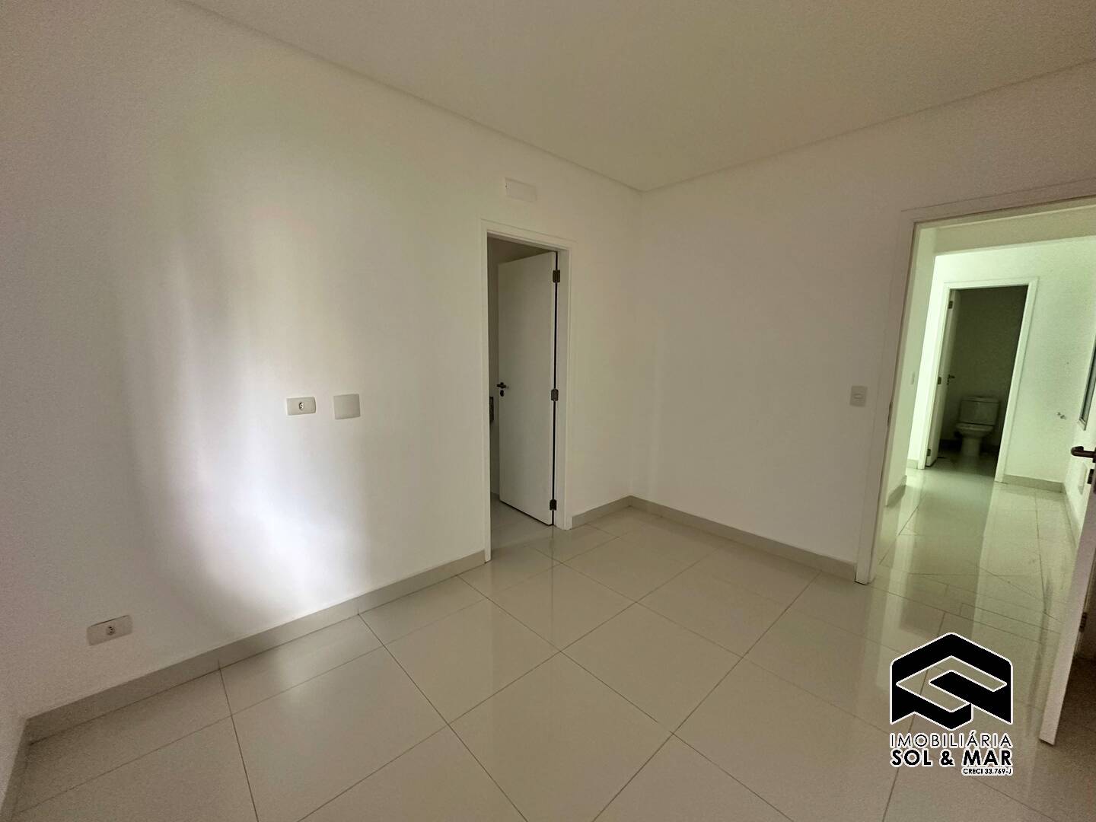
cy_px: 411
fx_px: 443
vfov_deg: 85.7
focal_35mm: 14
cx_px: 548
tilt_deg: -8.3
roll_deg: -0.6
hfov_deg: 102.1
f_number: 2.2
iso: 250
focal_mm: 2.22
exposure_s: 1/99
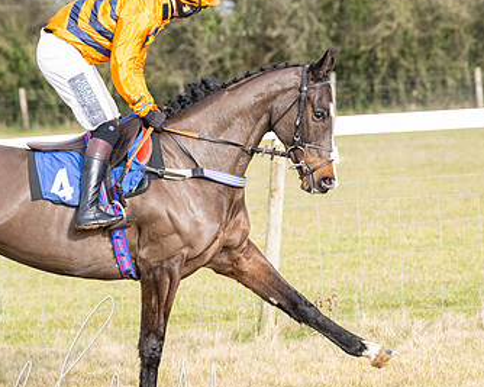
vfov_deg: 4.7
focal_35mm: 329
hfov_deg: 5.9
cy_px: 250
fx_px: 4711
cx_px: 223
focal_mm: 155
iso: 800
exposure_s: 1/2000
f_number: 5
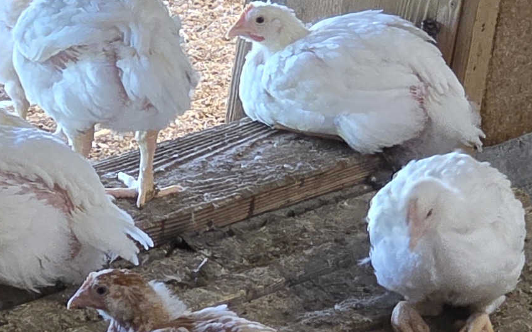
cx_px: 305
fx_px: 5015
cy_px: 286
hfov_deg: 6.1
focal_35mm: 346
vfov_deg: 3.8
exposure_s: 1/33.3
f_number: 2.4
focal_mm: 7.9
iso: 400
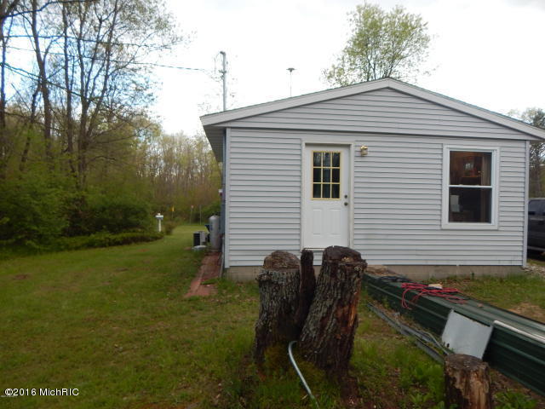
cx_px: 272
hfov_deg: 76.4
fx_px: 346
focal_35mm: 22
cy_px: 204
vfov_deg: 61.1
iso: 125
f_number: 3
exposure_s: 1/100
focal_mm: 4
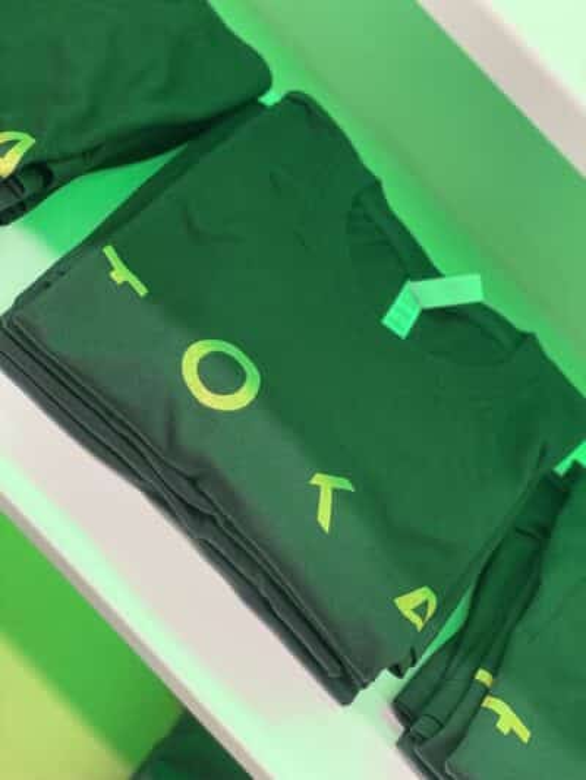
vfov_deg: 36.8
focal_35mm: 52
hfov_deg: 28.0
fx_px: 1173
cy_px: 390
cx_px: 293
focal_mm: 6
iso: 250
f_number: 2
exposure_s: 1/90
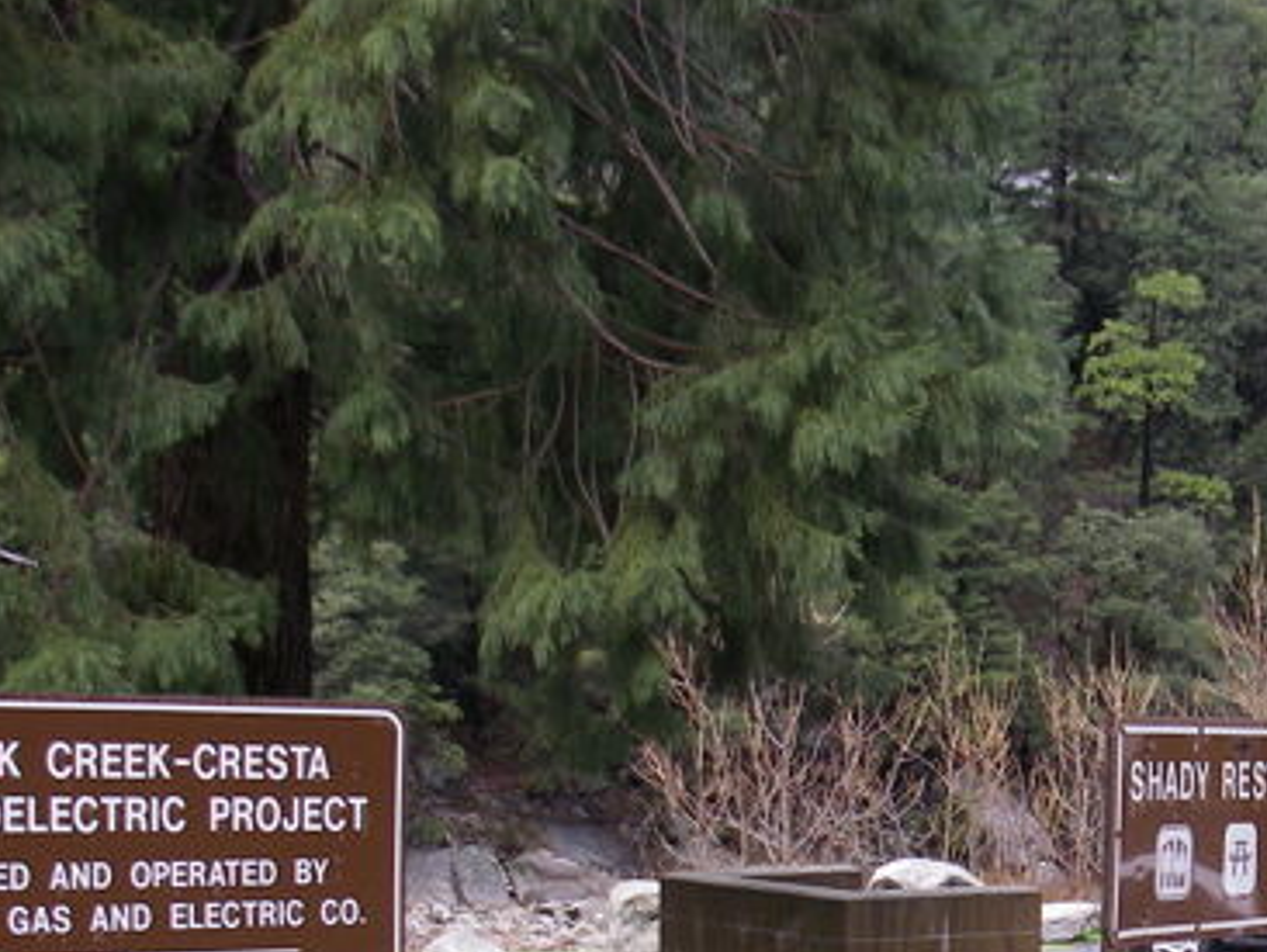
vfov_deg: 17.4
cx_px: 1129
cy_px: 942
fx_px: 3040
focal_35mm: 83
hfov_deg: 23.0
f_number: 3.3
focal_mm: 6.3
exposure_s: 1/200
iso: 64
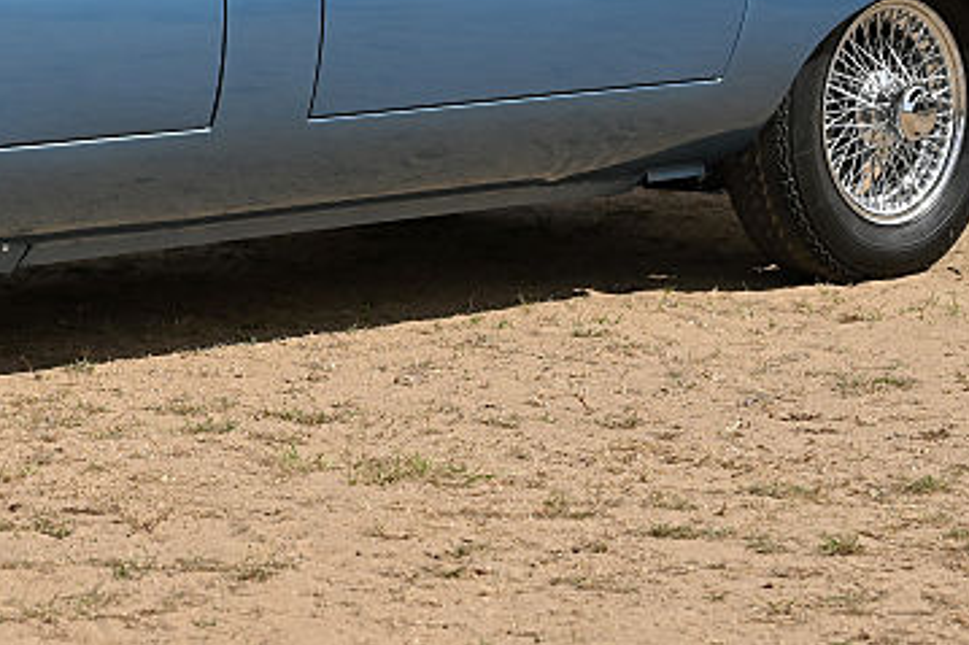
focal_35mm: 151
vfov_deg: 9.0
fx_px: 4062
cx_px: -11
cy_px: -117
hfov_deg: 13.4
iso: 100
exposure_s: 1/2000
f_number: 4.5
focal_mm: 53
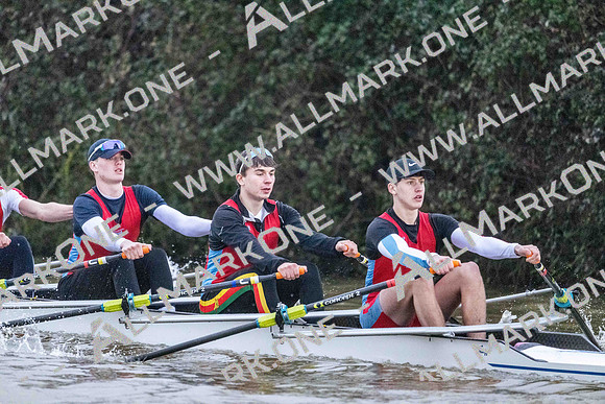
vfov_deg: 3.4
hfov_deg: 5.2
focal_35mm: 400
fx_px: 6723
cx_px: 302
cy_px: 202
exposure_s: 1/1600
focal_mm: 400
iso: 20000
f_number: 4.5
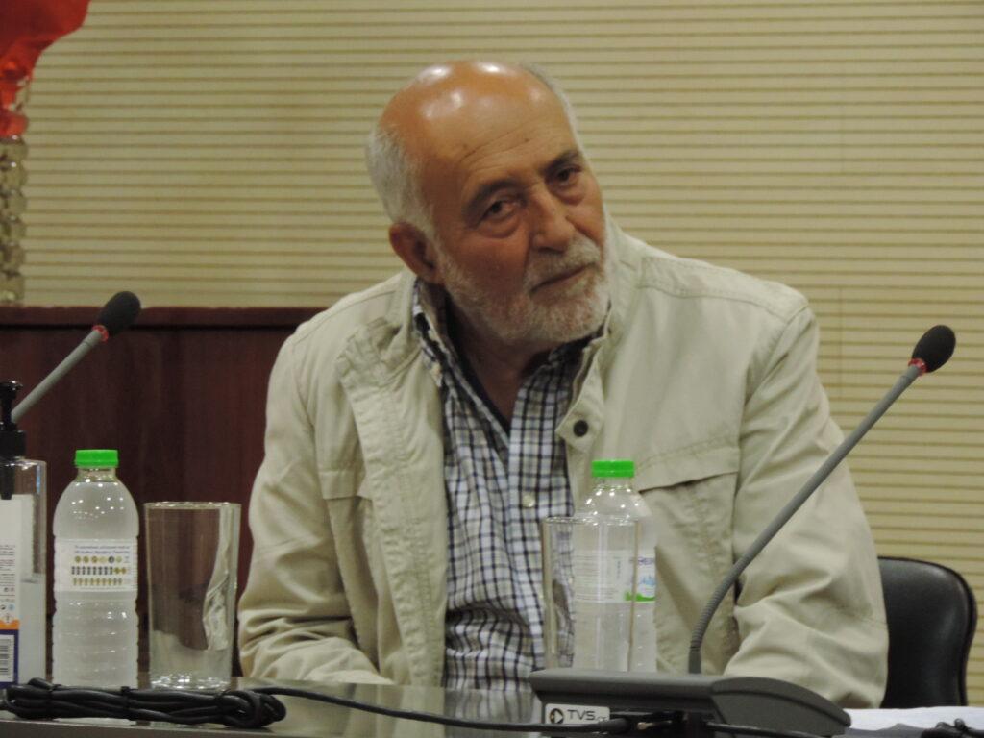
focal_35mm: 275
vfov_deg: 5.4
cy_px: 369
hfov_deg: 7.2
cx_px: 492
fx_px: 7817
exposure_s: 1/30
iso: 800
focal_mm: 49
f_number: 4.7
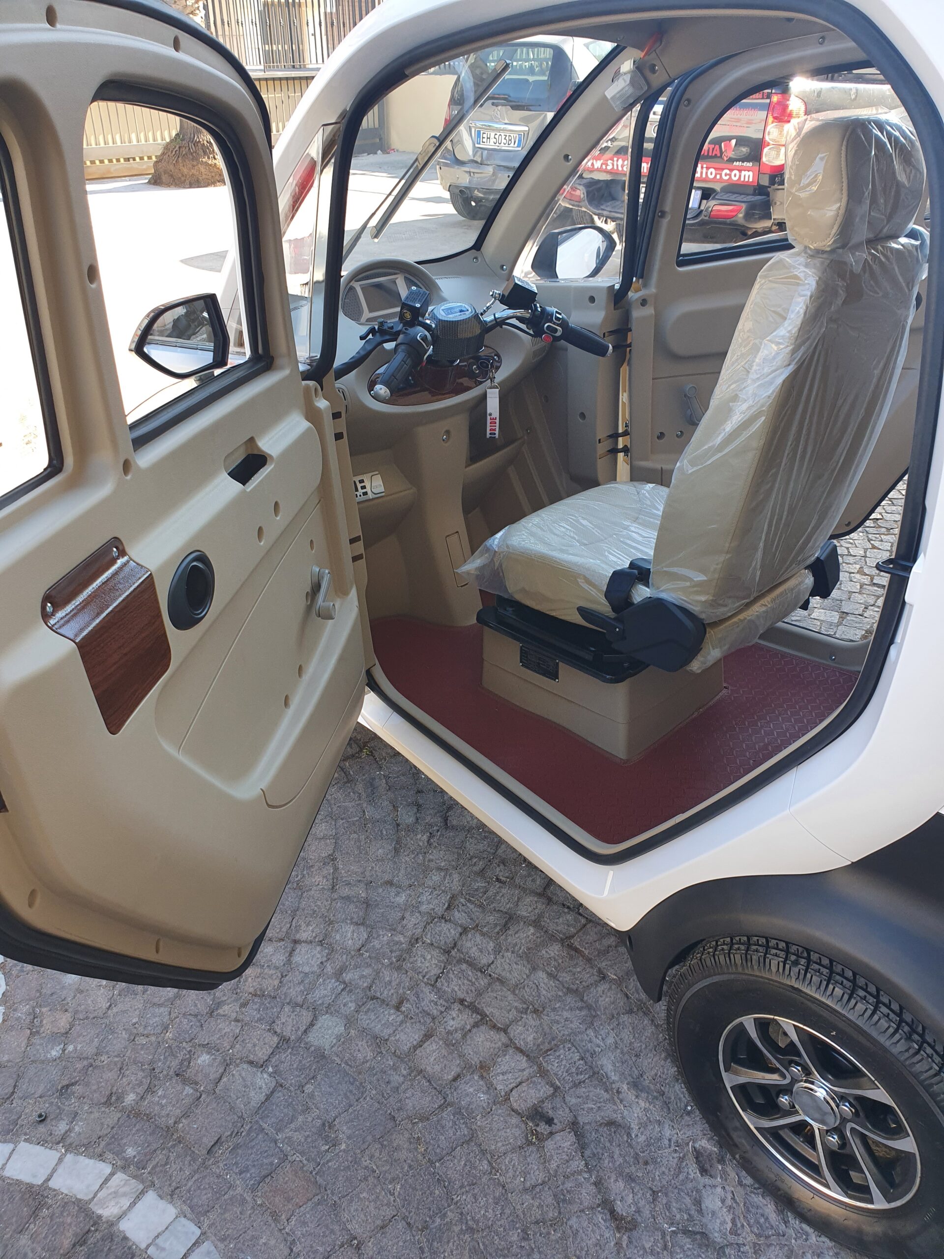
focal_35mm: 26
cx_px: 472
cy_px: 630
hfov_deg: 53.1
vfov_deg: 67.3
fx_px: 945
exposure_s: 1/163
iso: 50
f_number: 2.4
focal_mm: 4.3
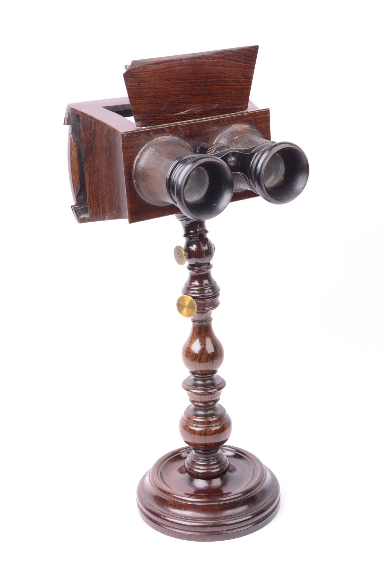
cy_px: 290
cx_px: 193
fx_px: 965
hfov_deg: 22.6
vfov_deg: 33.4
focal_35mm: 60
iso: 2500
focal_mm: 60
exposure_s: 1/125
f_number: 10
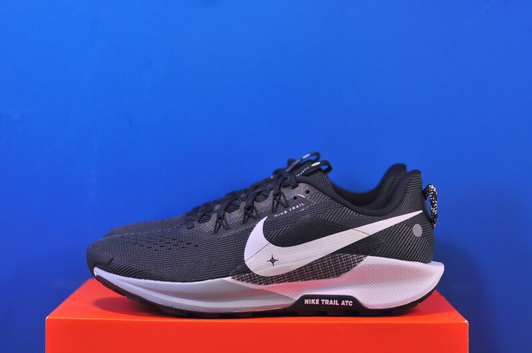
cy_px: 176
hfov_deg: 27.0
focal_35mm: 75
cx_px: 266
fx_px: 1107
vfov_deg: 18.1
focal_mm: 50
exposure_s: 1/320
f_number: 2.5
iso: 250
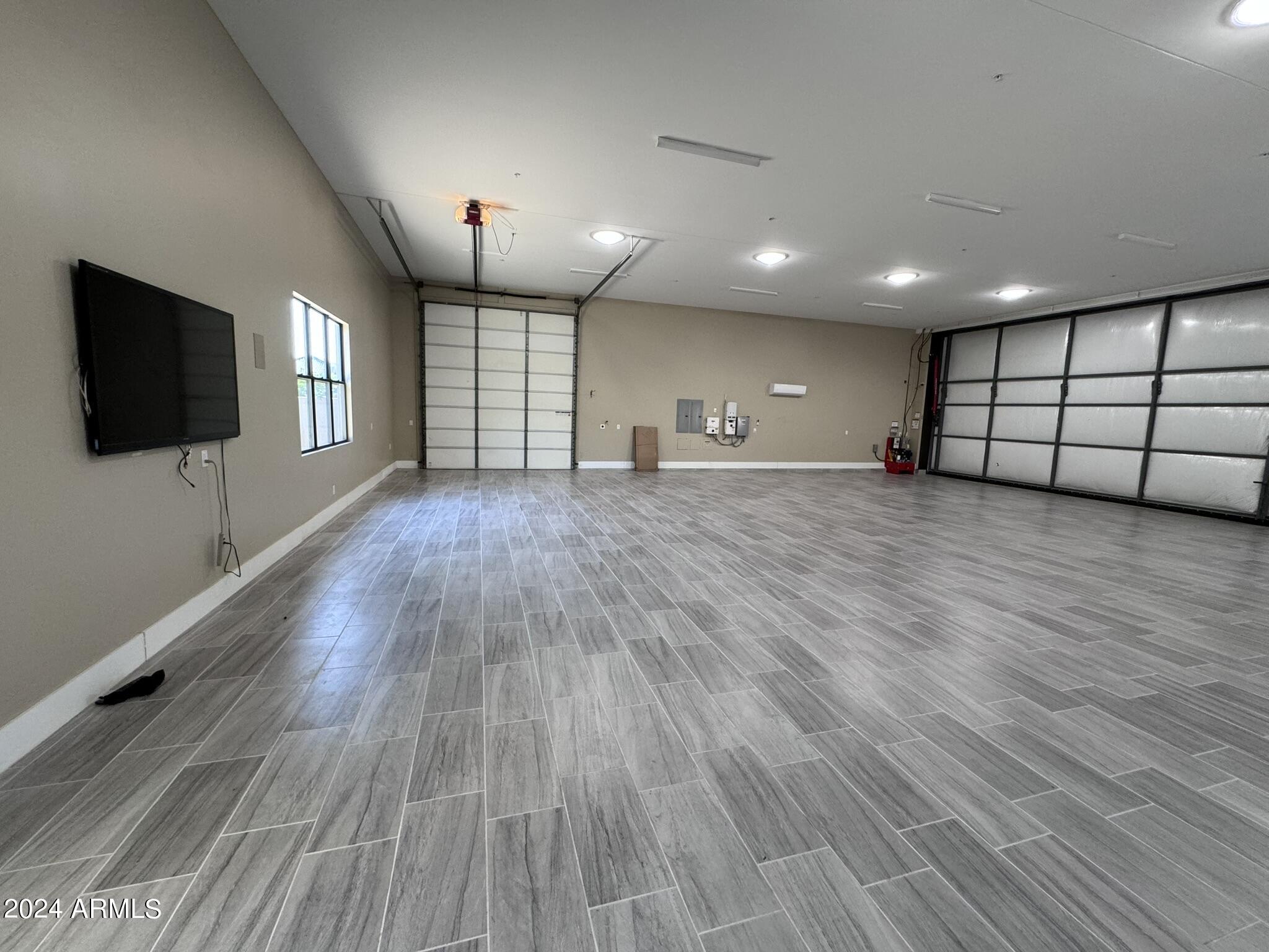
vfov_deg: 85.7
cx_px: 634
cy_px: 476
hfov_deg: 102.1
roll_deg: -2.1
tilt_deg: -7.3
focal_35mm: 14
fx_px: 513
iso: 200
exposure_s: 1/60
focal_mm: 2.22
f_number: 2.2
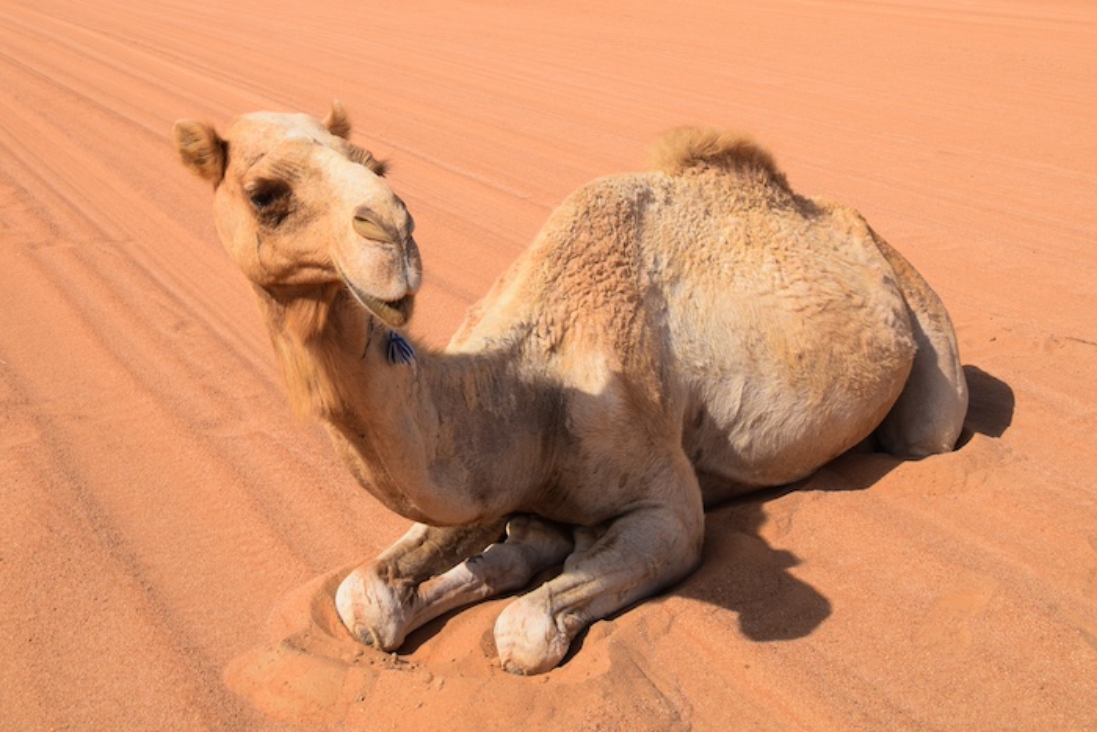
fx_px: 1006
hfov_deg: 57.2
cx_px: 548
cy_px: 366
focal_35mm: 33
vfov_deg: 40.0
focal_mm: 22
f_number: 10
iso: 200
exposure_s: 1/400
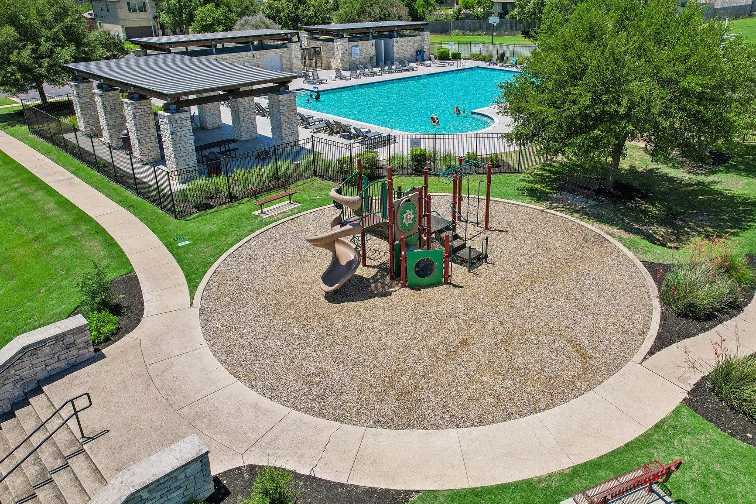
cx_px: 416
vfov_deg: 49.5
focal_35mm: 26
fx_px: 546
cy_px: 225
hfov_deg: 69.2
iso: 130
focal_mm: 8.4
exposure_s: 1/2500
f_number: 2.8
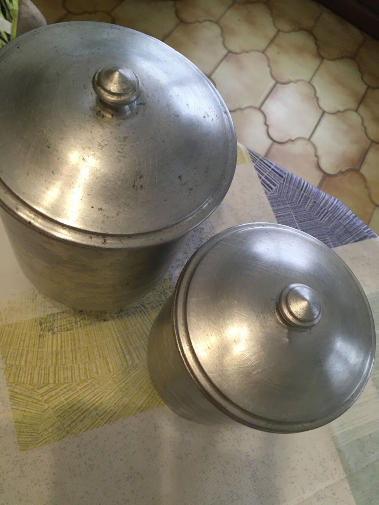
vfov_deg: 61.7
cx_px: 190
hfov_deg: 48.2
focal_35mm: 29
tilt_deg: -63.3
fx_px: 423
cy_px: 252
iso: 64
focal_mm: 4.15
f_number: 2.2
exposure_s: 1/33
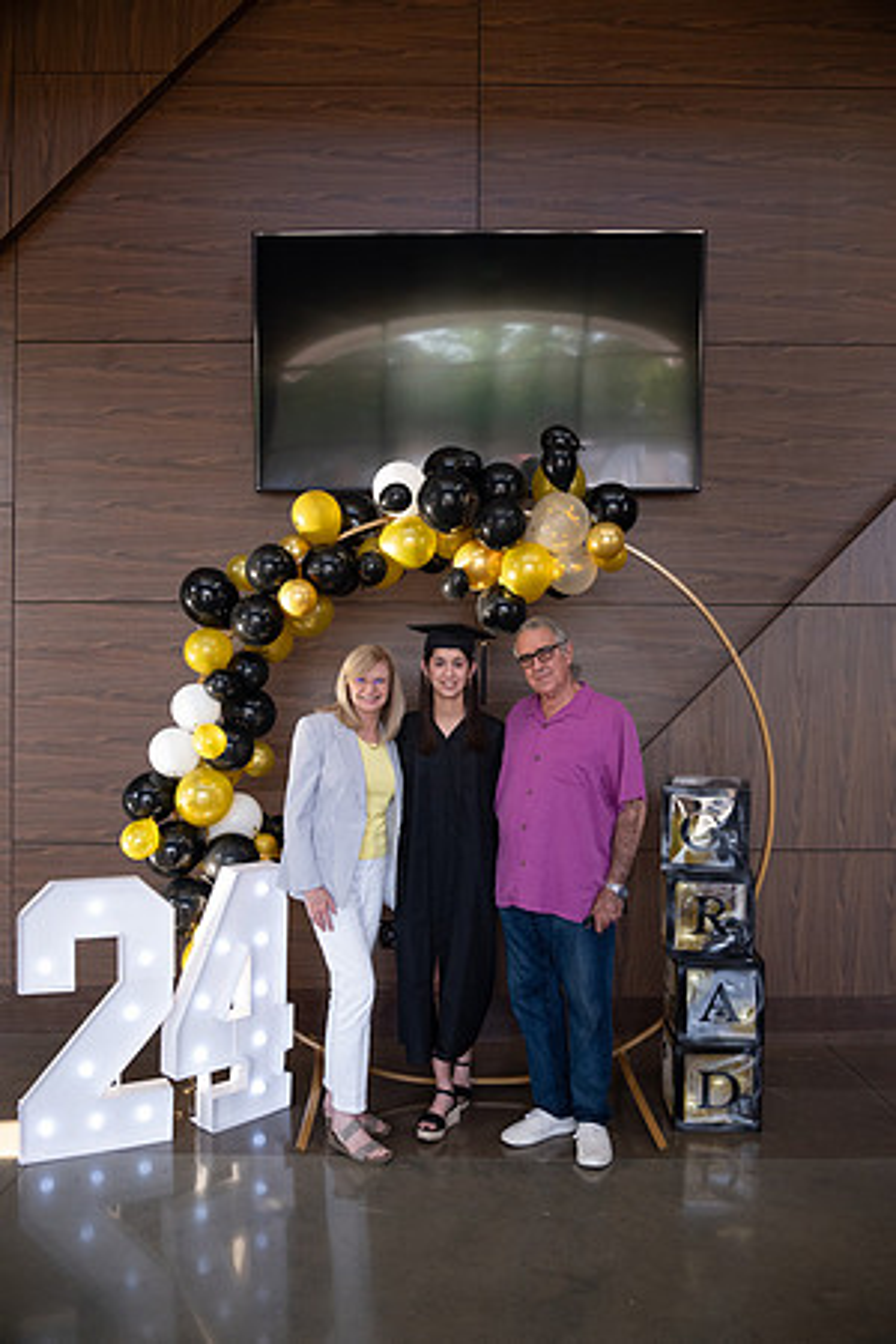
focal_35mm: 28
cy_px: 672
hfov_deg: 46.4
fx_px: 1045
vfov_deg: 65.5
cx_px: 448
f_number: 4
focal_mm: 28
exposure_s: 1/200
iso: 2000
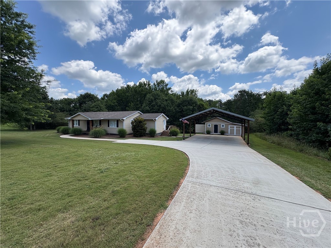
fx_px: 134
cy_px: 124
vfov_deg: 85.7
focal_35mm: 14
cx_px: 166
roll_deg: +0.7
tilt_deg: -2.4
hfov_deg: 102.1
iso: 64
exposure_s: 1/1370
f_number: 2.2
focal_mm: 2.22
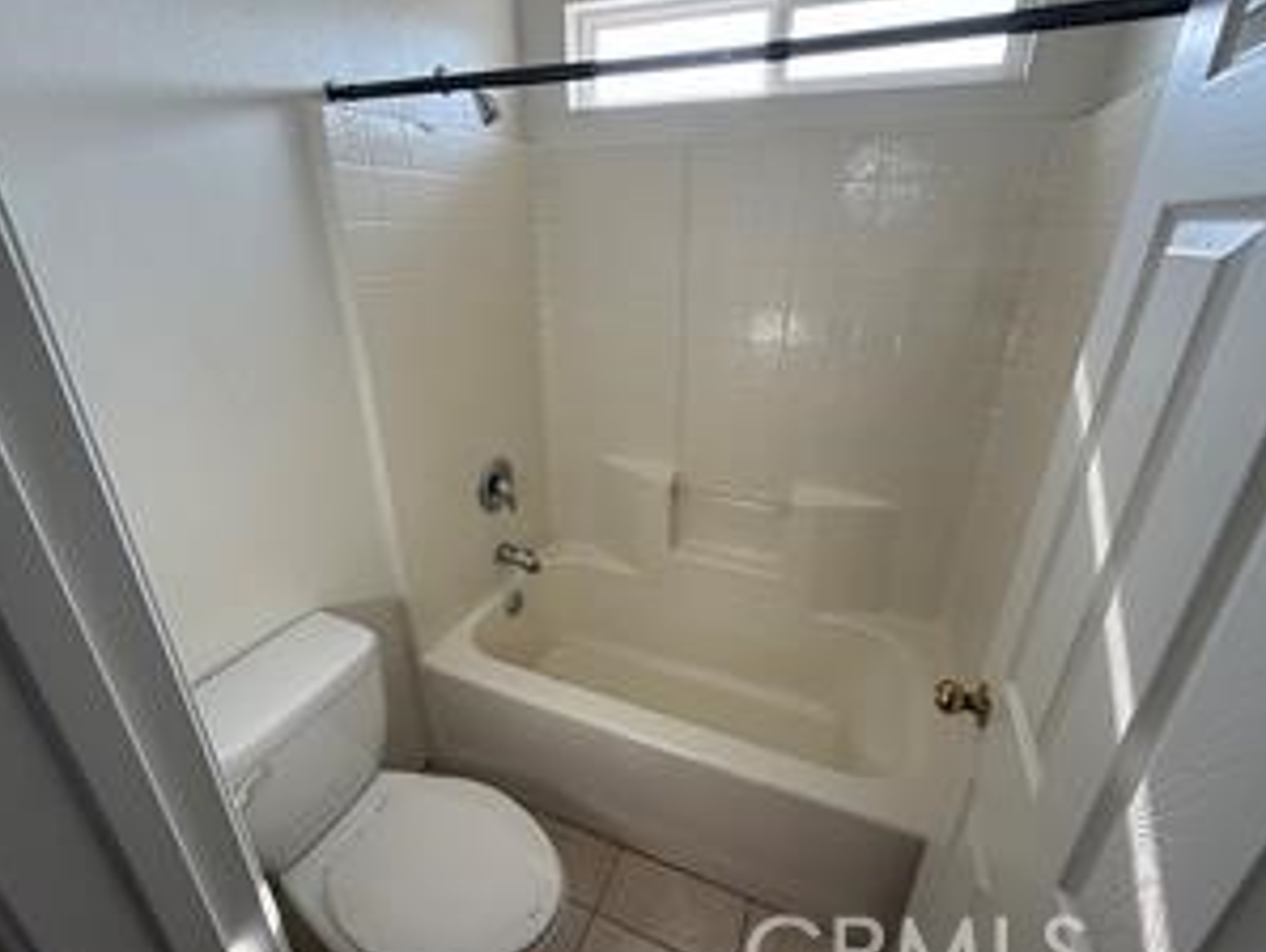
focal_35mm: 16
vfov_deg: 78.2
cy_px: 472
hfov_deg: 94.4
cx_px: 639
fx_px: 586
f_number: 2.2
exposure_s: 1/99
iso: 100
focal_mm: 2.22
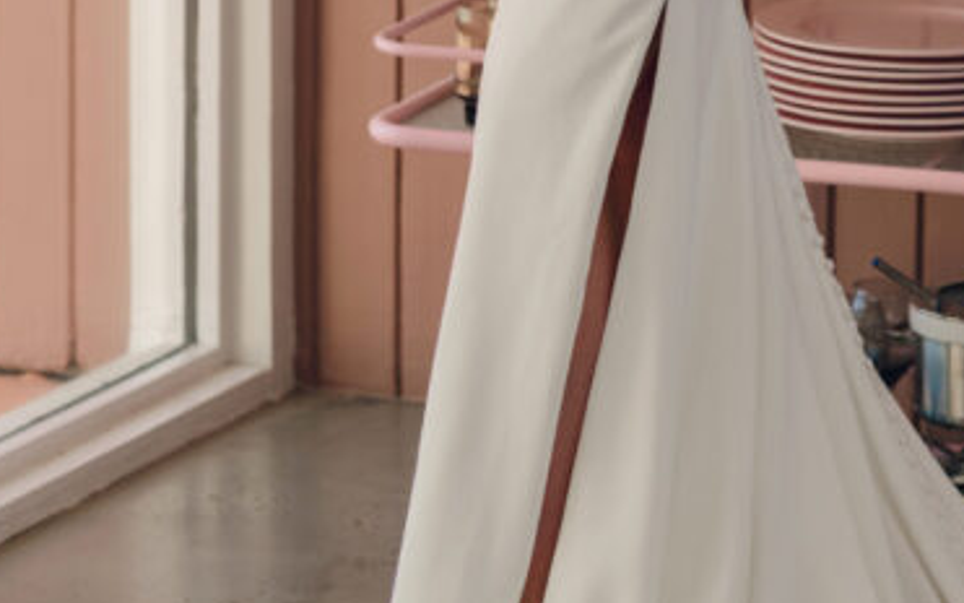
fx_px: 6280
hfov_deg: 8.8
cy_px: -338
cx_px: 539
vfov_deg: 5.4
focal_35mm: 239
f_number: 2.2
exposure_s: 1/500
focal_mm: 85
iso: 160
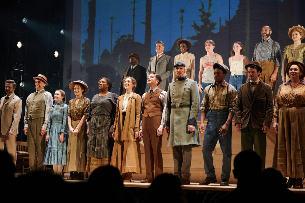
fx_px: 593
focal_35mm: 70
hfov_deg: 28.9
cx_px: 152
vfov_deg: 19.4
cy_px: 102
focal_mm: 70
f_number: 3.2
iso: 500
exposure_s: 1/320
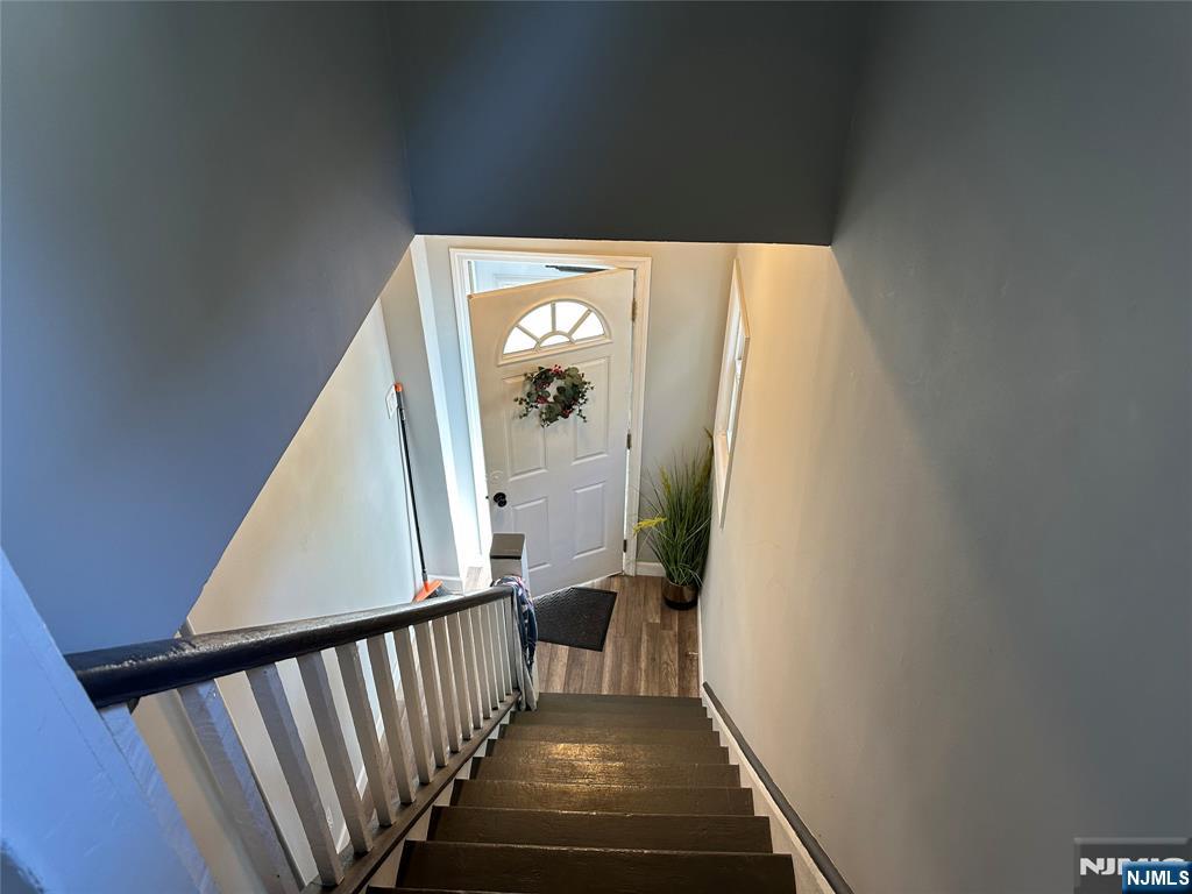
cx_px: 596
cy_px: 447
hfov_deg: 71.6
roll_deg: -0.8
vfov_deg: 56.8
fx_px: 826
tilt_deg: -37.1
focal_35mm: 24
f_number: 1.78
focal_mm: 6.86
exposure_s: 1/60
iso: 160
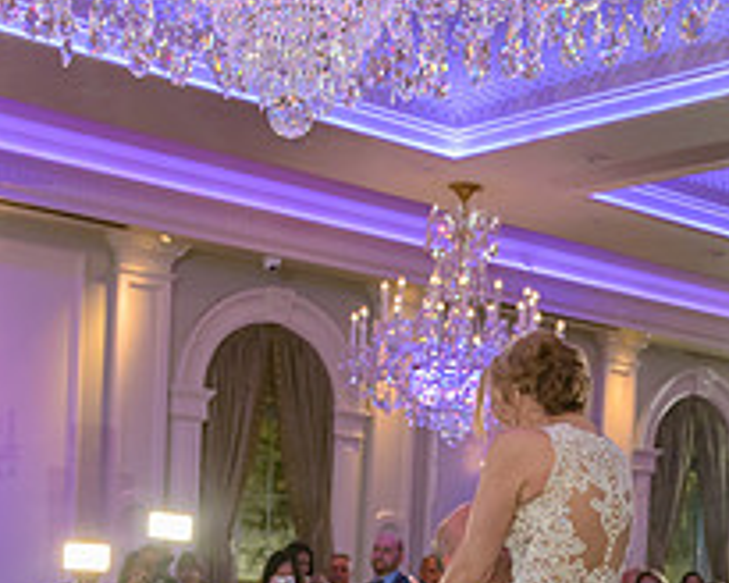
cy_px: 667
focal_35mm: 77
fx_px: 1661
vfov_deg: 19.0
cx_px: 487
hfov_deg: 24.6
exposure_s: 1/125
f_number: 3.2
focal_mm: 29
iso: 1600
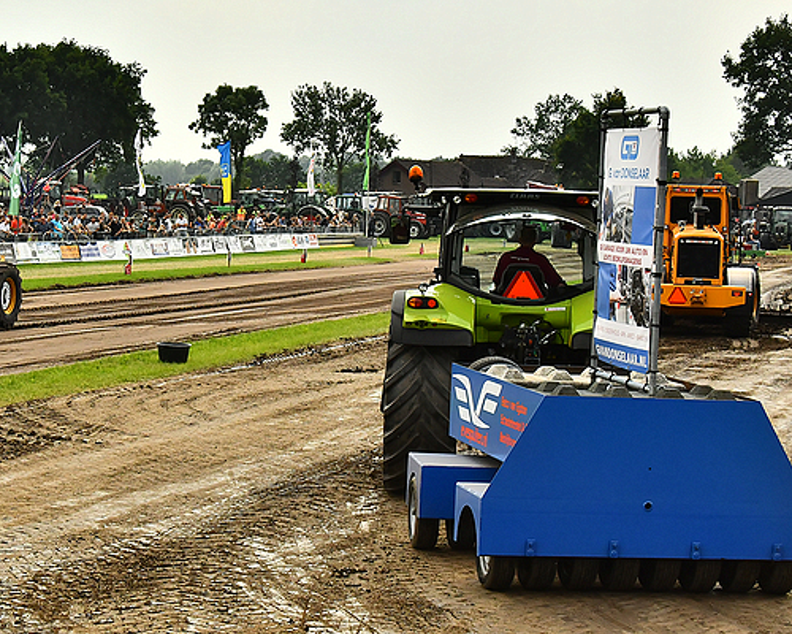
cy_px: 310
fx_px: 2321
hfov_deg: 19.3
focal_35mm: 99
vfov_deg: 15.5
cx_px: 257
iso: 500
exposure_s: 1/2000
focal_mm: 44
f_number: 9
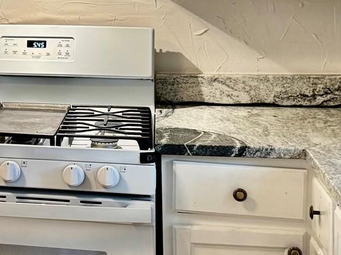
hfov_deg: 21.4
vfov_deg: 16.9
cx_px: -49
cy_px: 22
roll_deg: +1.1
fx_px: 847
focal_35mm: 86
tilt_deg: -3.8
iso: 320
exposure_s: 1/60
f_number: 1.78
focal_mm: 6.76
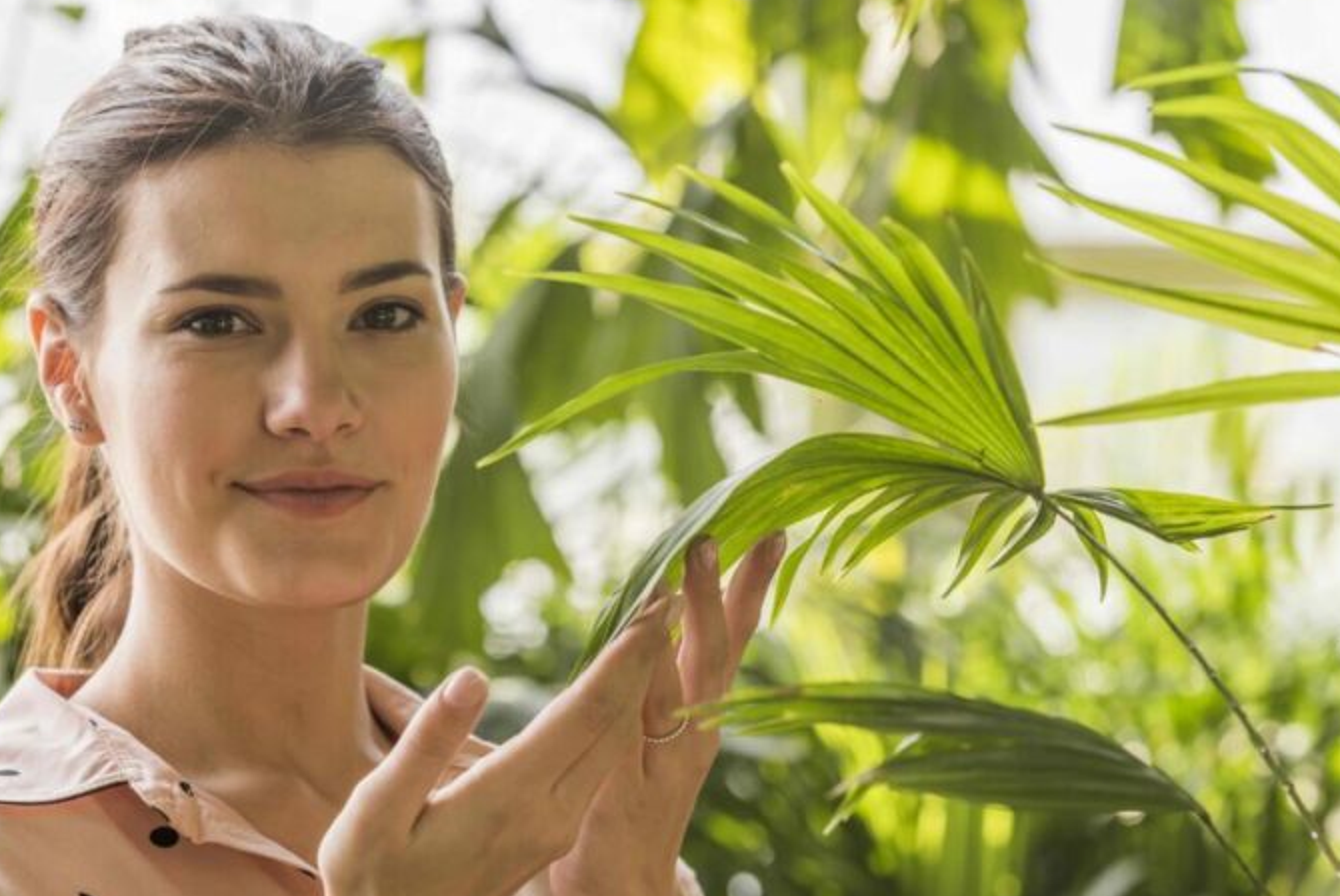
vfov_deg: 7.3
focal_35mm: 188
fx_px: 7004
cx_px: 574
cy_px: 497
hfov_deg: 10.9
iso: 250
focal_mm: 150
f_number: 5
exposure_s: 1/250
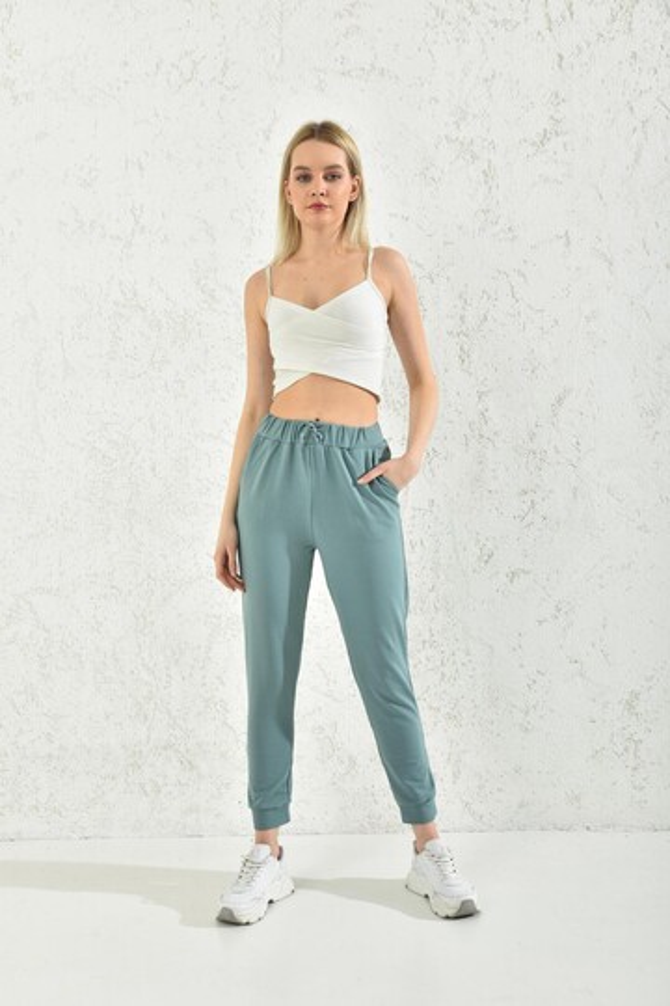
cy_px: 503
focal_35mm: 42
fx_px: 1172
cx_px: 335
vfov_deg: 46.4
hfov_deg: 31.9
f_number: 7.1
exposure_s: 1/160
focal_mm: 42
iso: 100
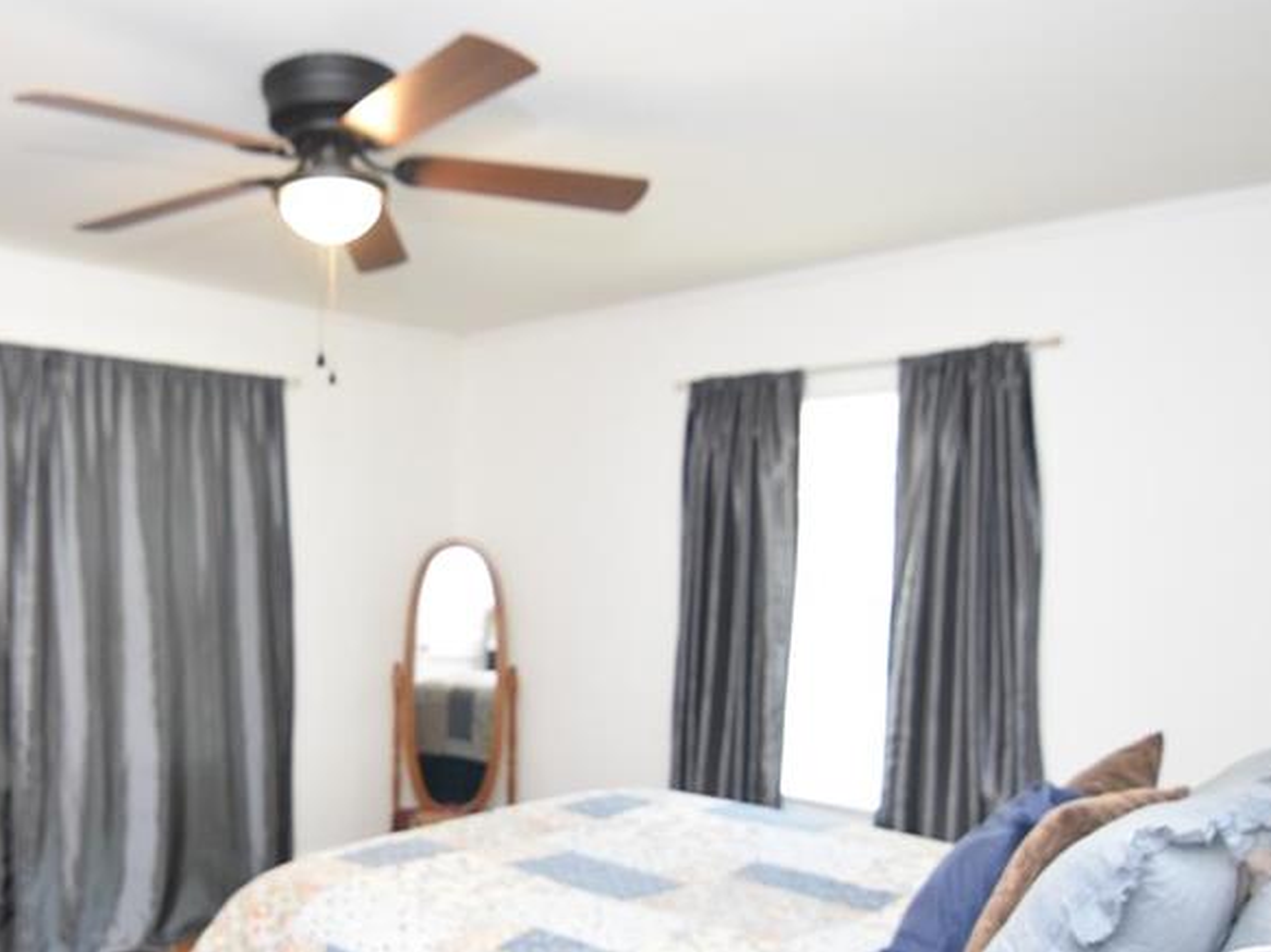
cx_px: 362
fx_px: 1022
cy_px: 617
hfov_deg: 61.1
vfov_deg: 49.3
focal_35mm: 28
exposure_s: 1/60
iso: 1100
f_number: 2.8
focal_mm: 11
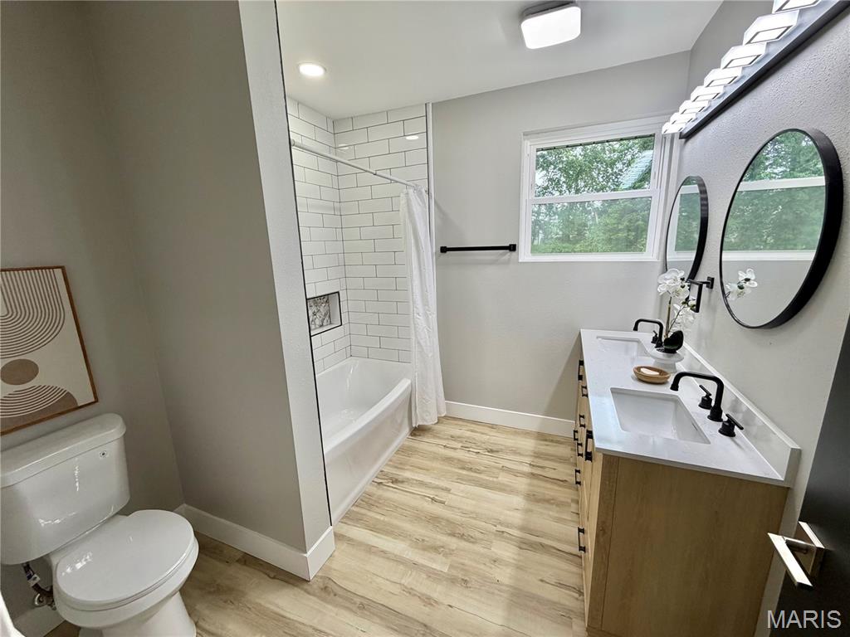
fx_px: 344
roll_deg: +1.8
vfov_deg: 85.7
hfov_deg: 102.1
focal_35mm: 14
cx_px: 425
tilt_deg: -11.7
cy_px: 318
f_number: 2.2
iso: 125
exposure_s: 1/120
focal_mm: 2.22
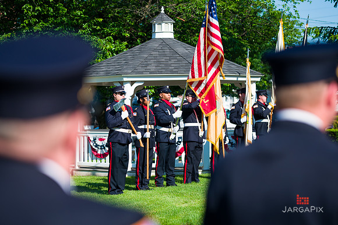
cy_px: 112
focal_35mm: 100
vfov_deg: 13.7
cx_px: 169
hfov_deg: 20.4
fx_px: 938
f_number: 3.2
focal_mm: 100
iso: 200
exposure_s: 1/2500
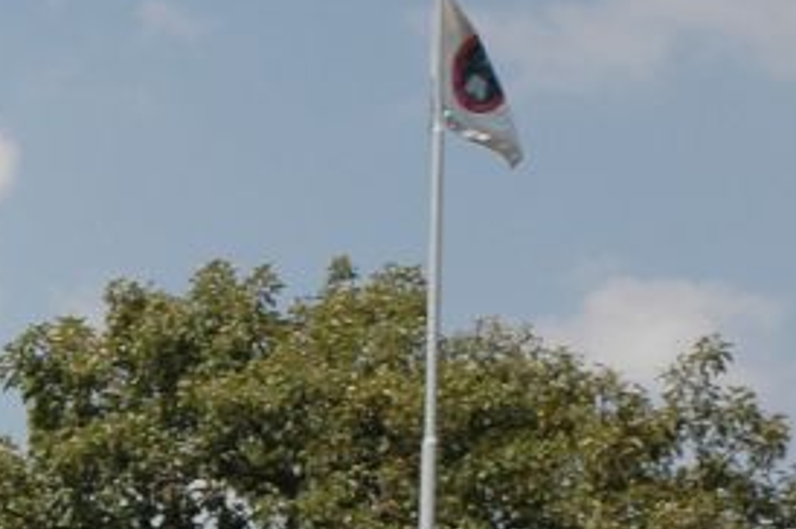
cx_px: -996
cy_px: 1179
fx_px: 5418
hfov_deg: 7.9
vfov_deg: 5.4
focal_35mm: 245
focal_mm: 35
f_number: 8
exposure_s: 1/250
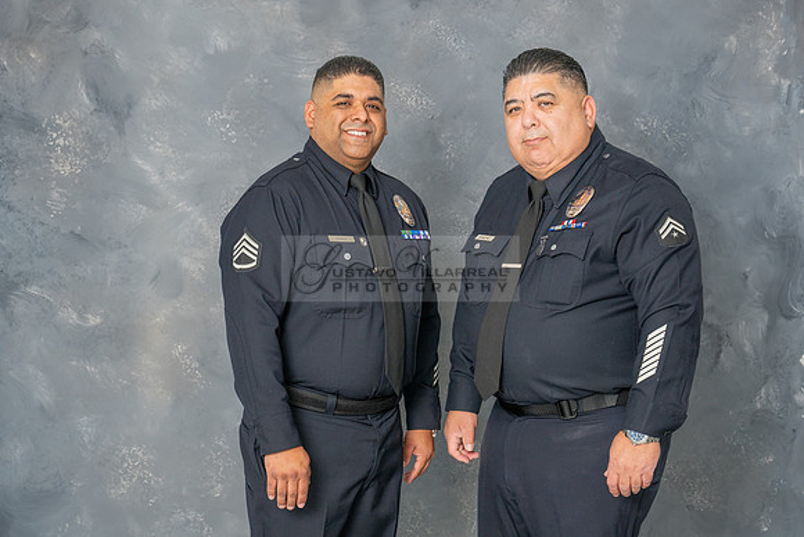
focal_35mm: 69
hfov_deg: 29.2
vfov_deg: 19.7
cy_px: 293
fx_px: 1541
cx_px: 431
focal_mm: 60
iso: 200
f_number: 5.6
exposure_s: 1/200
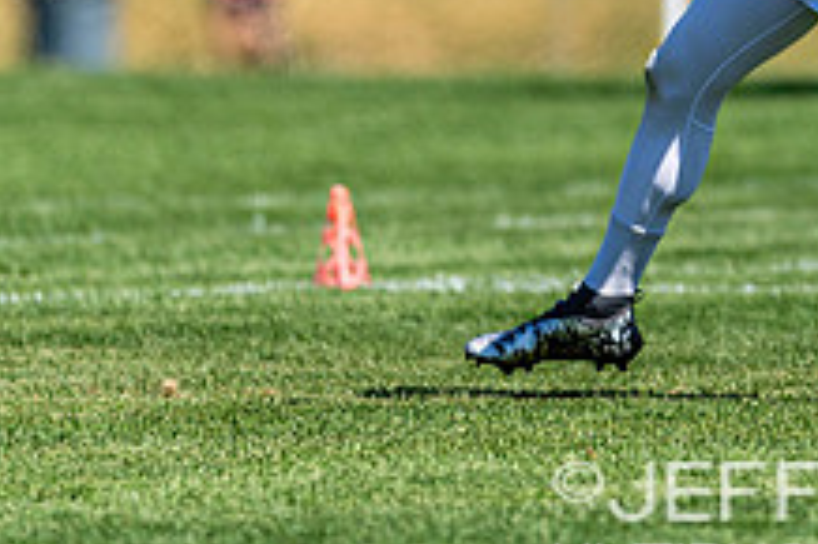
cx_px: 930
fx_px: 38143
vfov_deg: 0.8
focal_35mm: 1680
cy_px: -273
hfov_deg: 1.2
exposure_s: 1/3200
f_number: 2.8
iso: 100
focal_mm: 400
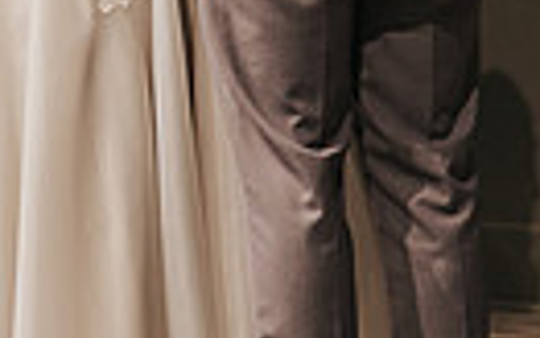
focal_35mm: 579
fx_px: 8525
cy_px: -271
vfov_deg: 2.3
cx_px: 112
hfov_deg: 3.6
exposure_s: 1/200
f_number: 4
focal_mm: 120
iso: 1000
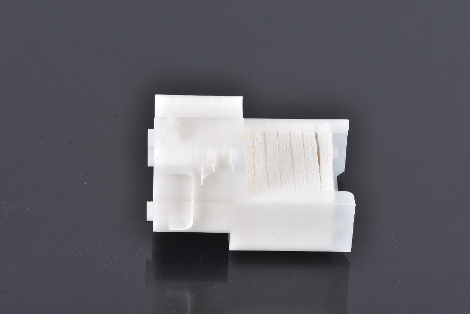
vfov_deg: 8.7
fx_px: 2057
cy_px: 157
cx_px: 235
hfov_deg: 13.0
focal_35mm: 158
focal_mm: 105
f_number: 22
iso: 320
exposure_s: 1/60
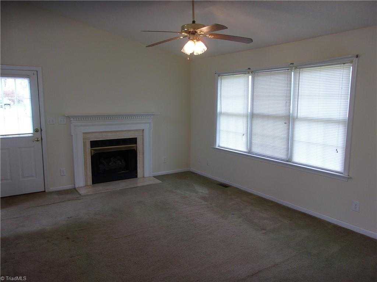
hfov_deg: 65.3
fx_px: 294
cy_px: 141
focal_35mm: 27
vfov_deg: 51.4
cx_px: 188
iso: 80
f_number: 3
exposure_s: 1/60
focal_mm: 4.9
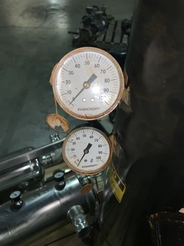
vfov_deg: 67.3
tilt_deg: -44.2
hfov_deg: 53.1
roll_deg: -1.9
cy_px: 123
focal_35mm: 26
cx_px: 92
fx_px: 184
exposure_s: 1/15
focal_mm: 4.25
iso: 25
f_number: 1.8
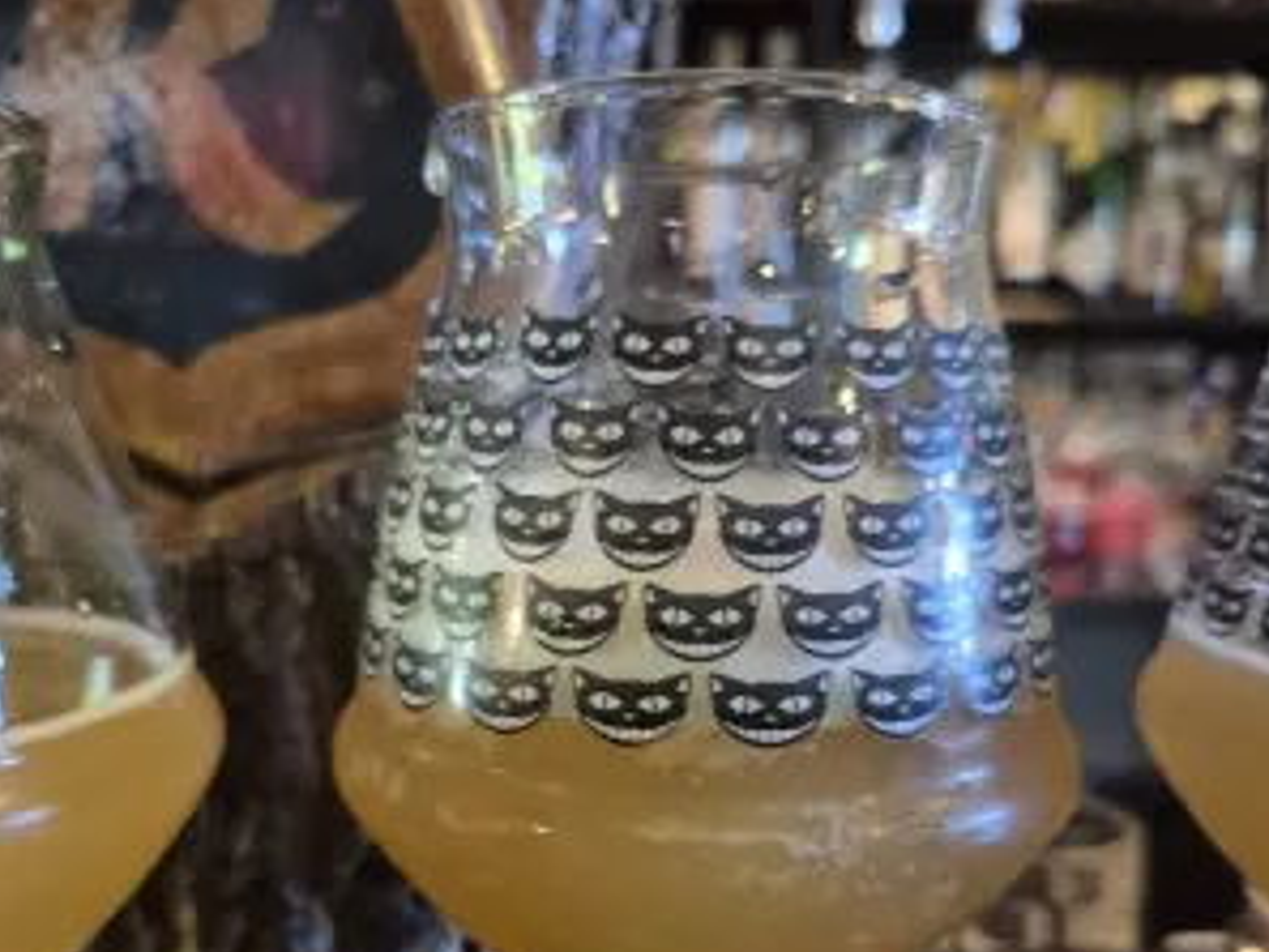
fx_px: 1137
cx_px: 632
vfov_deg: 44.0
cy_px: 709
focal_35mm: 31
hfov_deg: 58.3
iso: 1600
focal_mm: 5.4
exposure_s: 1/40
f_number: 1.8
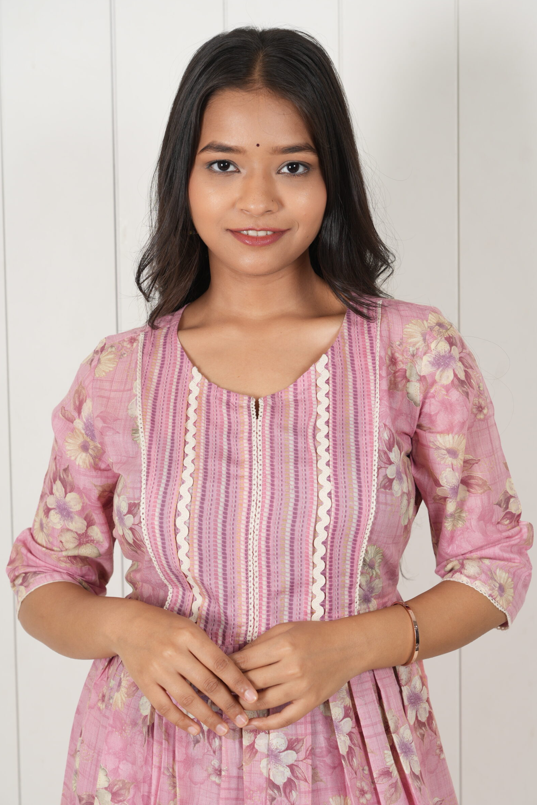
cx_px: 269
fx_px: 1879
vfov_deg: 24.2
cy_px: 402
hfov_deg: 16.3
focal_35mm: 84
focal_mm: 78
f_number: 6.3
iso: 125
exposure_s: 1/125
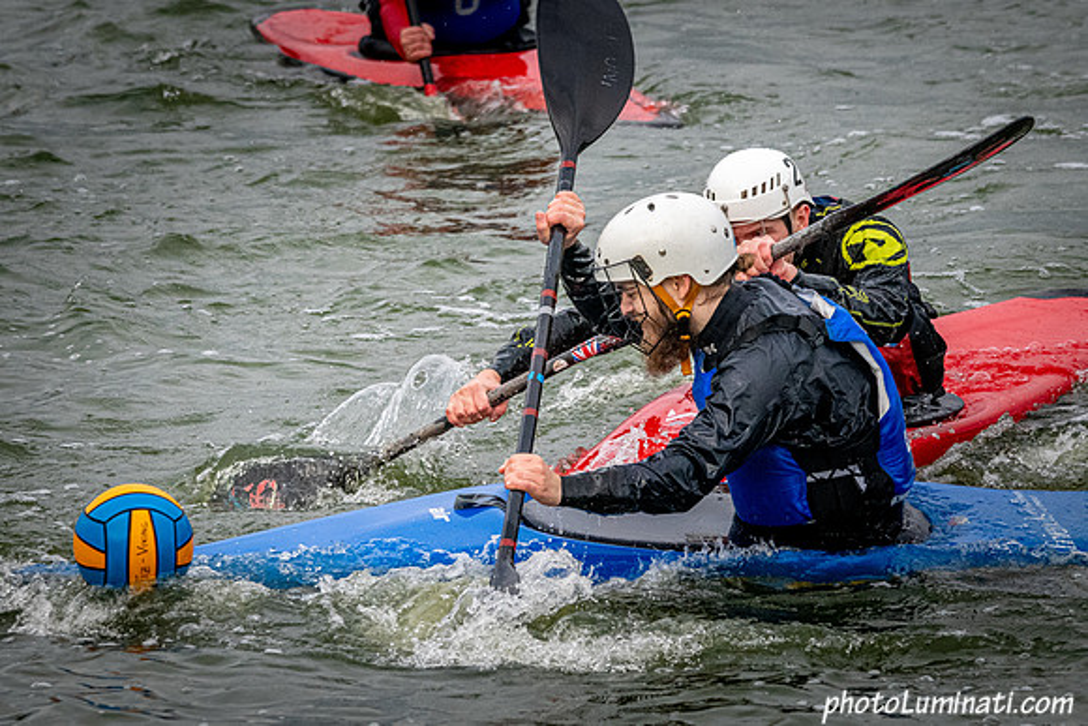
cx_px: 611
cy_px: 374
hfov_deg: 5.6
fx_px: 11081
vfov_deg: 3.8
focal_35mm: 367
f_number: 9
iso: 3200
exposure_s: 1/2000
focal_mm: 240
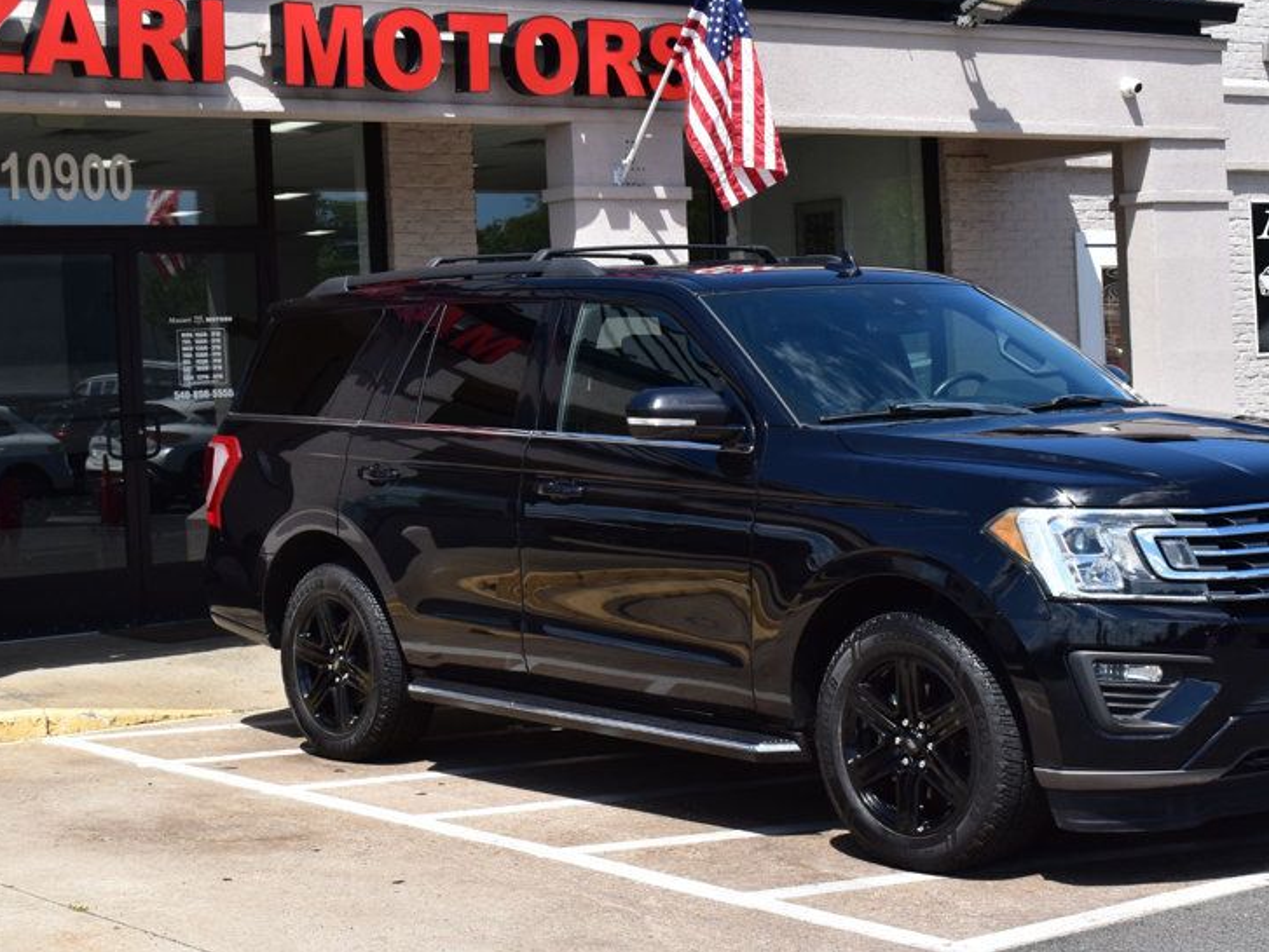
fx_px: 2531
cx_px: 520
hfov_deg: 28.1
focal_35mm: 69
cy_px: 405
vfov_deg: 21.3
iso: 400
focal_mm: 34
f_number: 11
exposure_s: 1/500
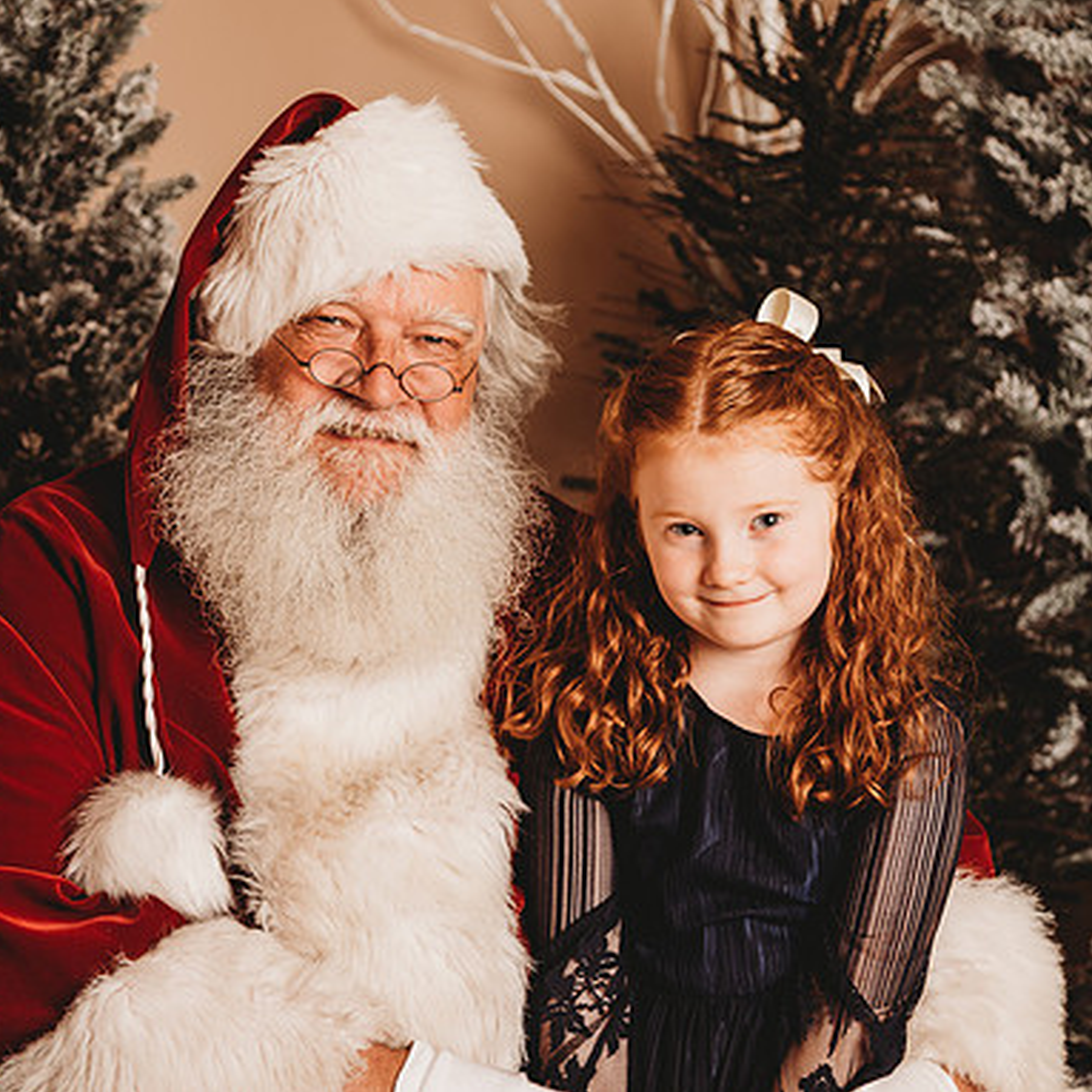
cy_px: 543
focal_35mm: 85
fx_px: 3034
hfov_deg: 20.4
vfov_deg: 20.4
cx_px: 488
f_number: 4
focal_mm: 66
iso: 100
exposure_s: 1/160
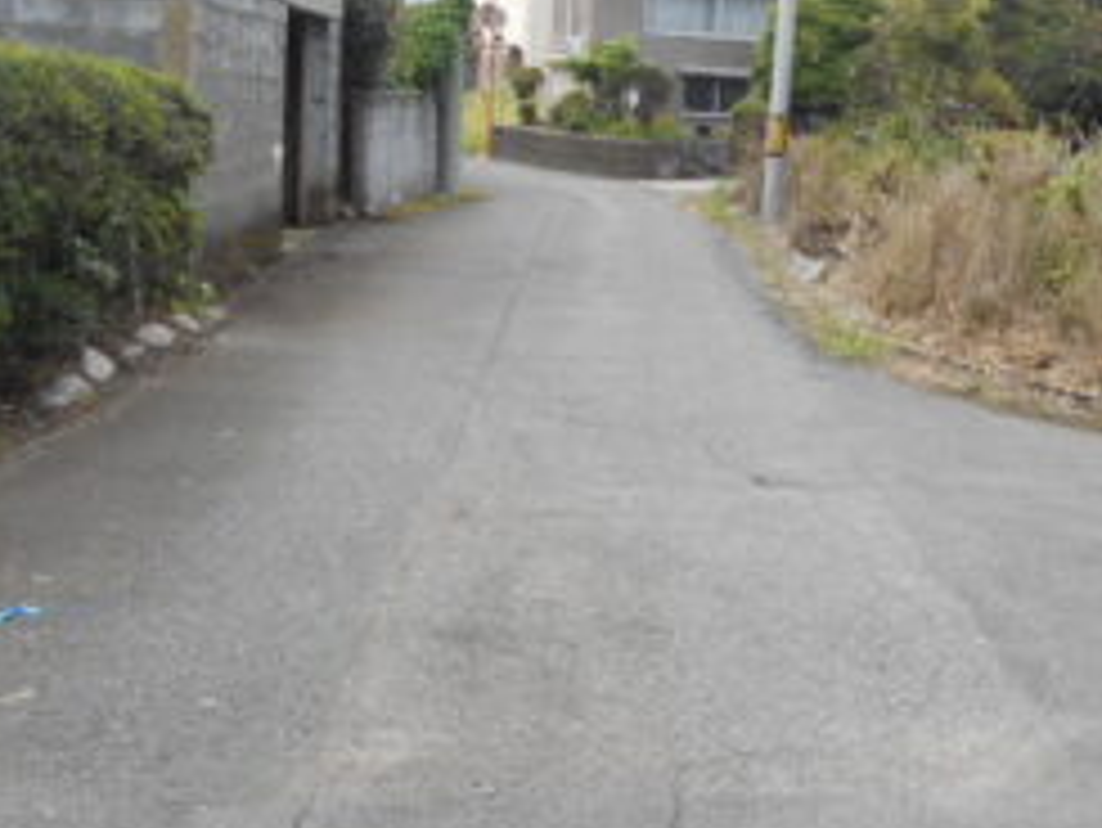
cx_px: 1008
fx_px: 1688
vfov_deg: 27.4
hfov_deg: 34.0
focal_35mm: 53
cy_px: 299
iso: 80
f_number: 3.2
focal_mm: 4.6
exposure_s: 1/250
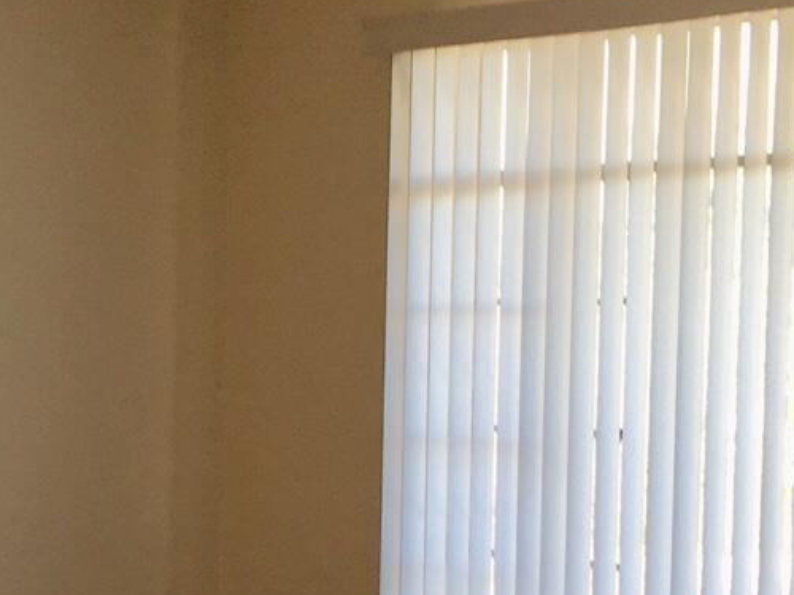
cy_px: 520
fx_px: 2684
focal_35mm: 117
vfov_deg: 12.6
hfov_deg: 16.6
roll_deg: -0.9
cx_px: 49
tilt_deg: -3.8
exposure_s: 1/120
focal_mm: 4.15
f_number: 2.2
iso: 32
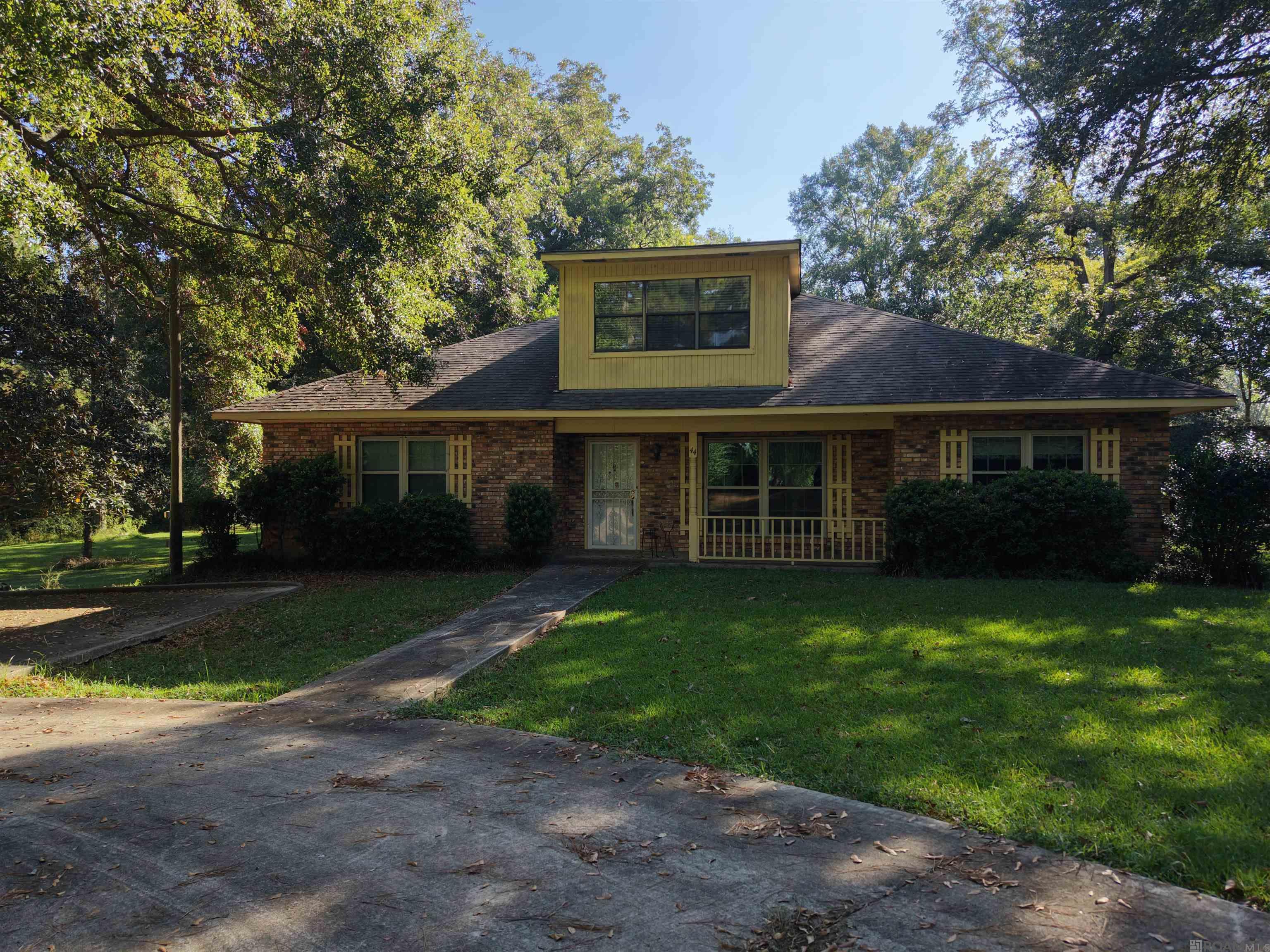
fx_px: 881
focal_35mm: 24
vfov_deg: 56.8
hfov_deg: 71.6
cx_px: 635
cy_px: 476
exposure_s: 1/15
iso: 100
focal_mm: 8.67
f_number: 1.8
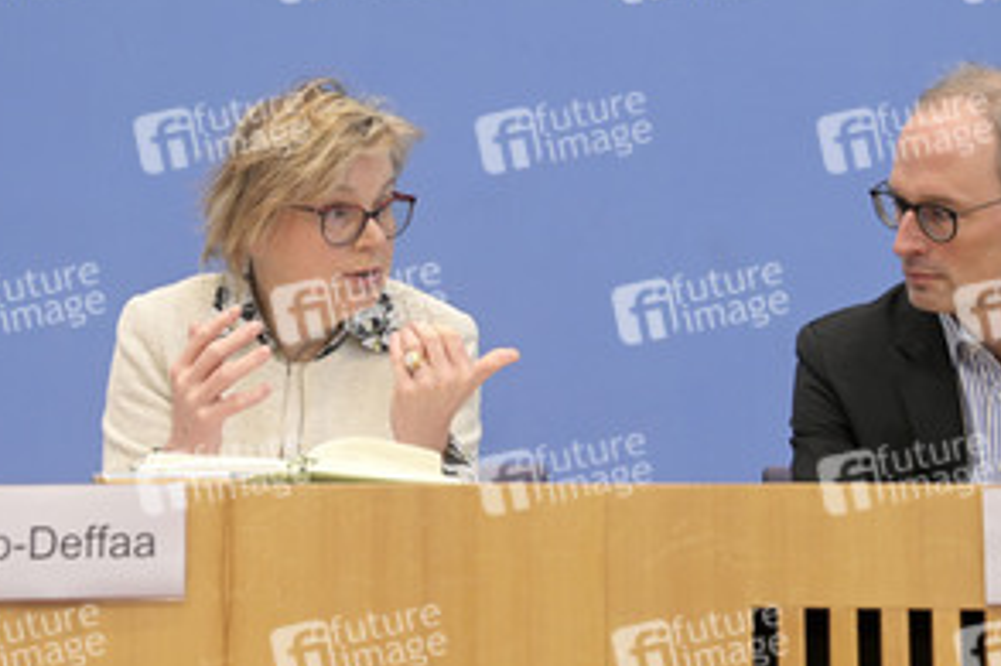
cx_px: 610
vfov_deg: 17.6
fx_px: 2140
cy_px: 219
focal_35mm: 77
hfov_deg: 26.3
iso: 3200
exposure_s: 1/400
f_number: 5
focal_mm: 50
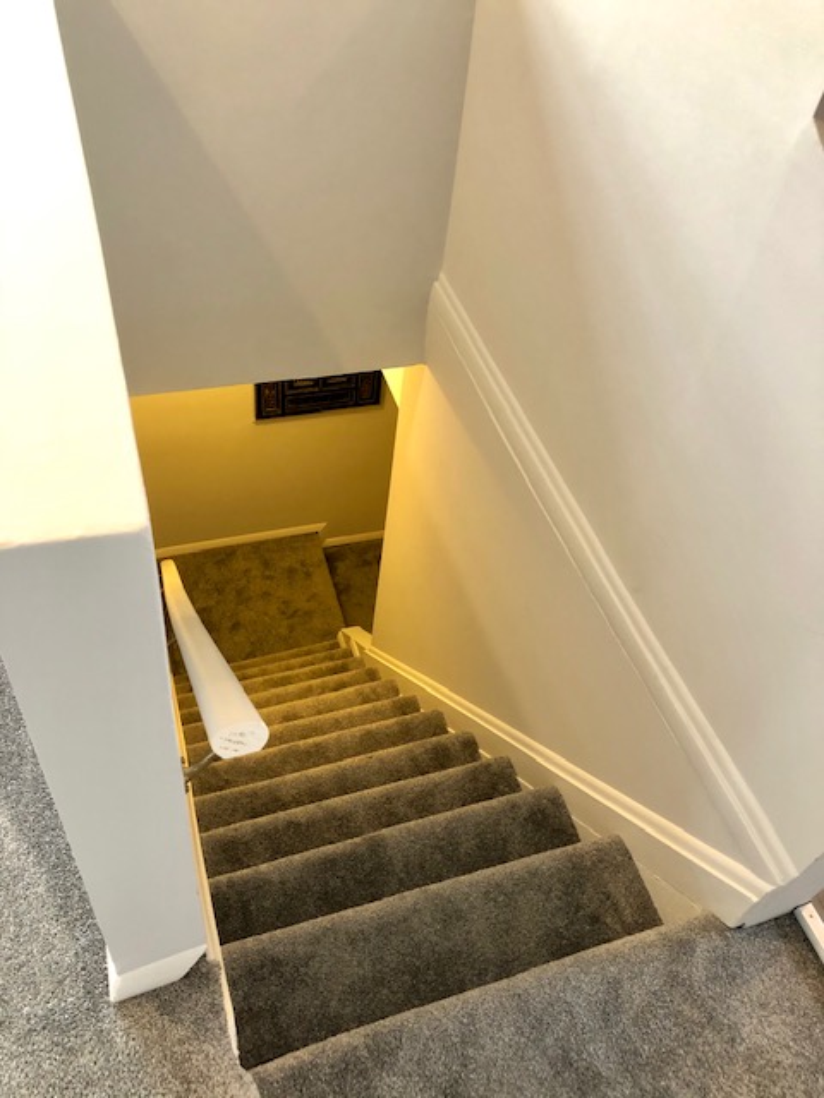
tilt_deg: -47.6
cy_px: 549
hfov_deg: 49.7
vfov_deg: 63.4
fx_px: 889
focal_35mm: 28
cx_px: 412
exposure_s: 1/15
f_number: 1.8
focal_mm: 3.99
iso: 100
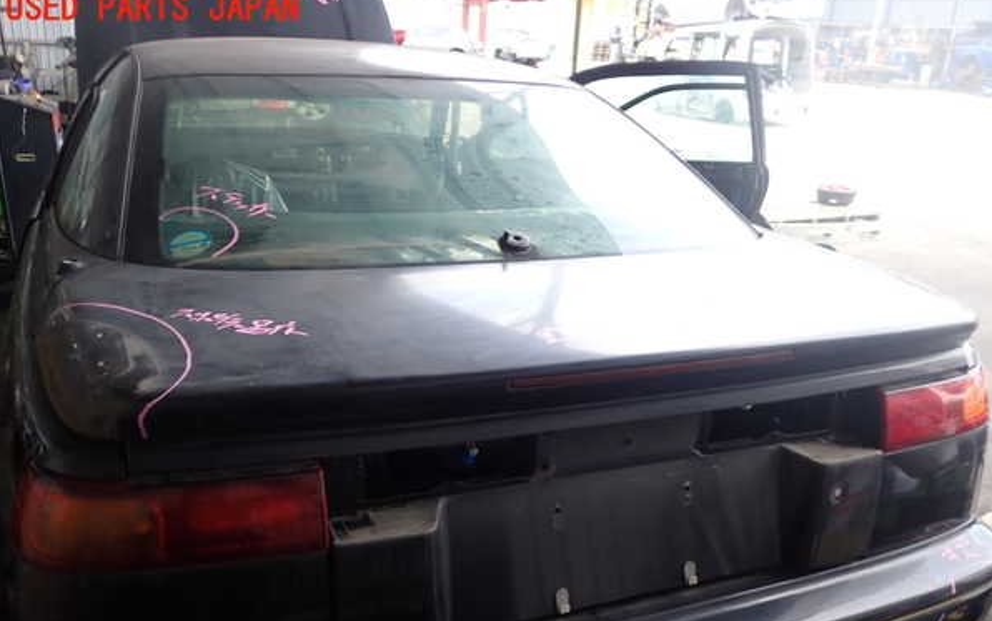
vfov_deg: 39.3
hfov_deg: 59.6
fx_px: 865
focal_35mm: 32
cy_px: 363
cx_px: 496
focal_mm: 5.4
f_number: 2.3
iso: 100
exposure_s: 1/160
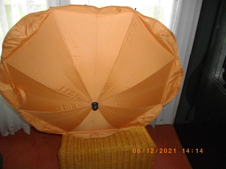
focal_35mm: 32
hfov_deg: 56.8
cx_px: 113
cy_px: 84
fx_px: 209
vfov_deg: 44.2
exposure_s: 1/50
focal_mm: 5.7
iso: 200
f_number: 2.9
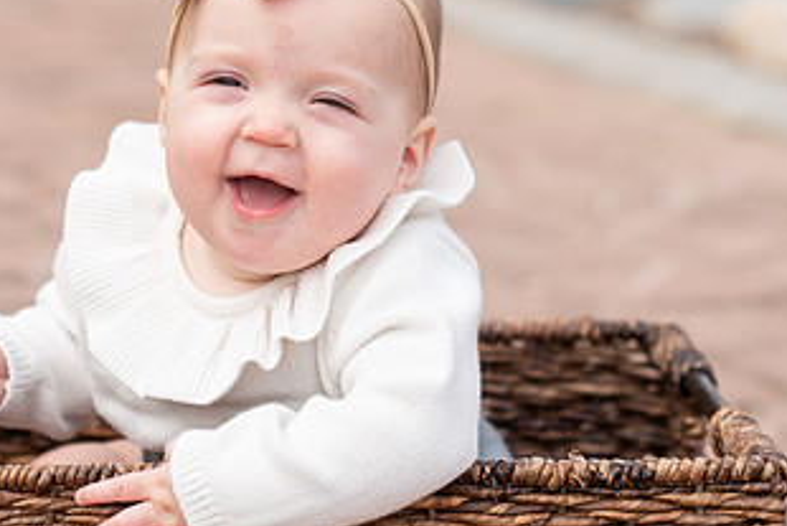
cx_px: 279
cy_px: 172
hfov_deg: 12.9
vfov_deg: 8.6
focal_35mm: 159
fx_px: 3477
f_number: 3.2
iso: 100
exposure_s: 1/640
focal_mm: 85
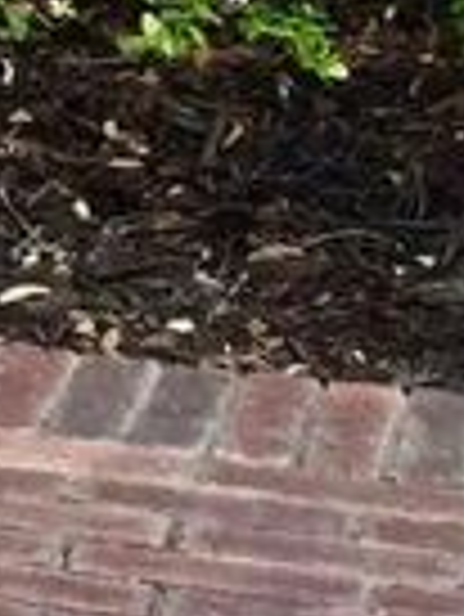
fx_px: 4122
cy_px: -994
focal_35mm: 231
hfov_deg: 5.9
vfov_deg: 7.8
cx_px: -973
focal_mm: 3.3
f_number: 2.4
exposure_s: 1/60
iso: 25
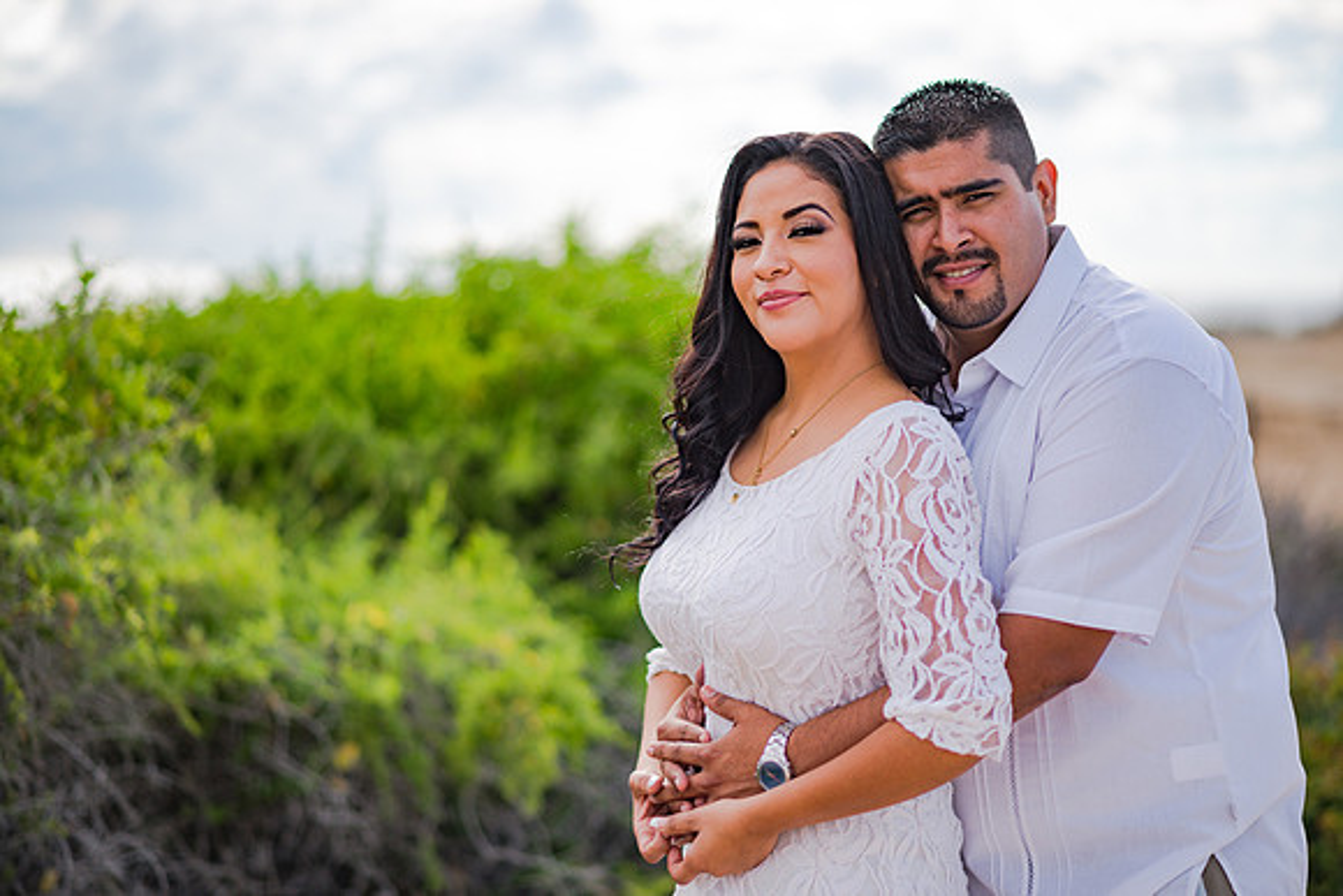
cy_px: 448
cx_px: 672
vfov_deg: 16.1
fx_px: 3172
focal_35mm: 85
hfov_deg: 23.9
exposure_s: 1/4000
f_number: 1.8
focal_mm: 85
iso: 125
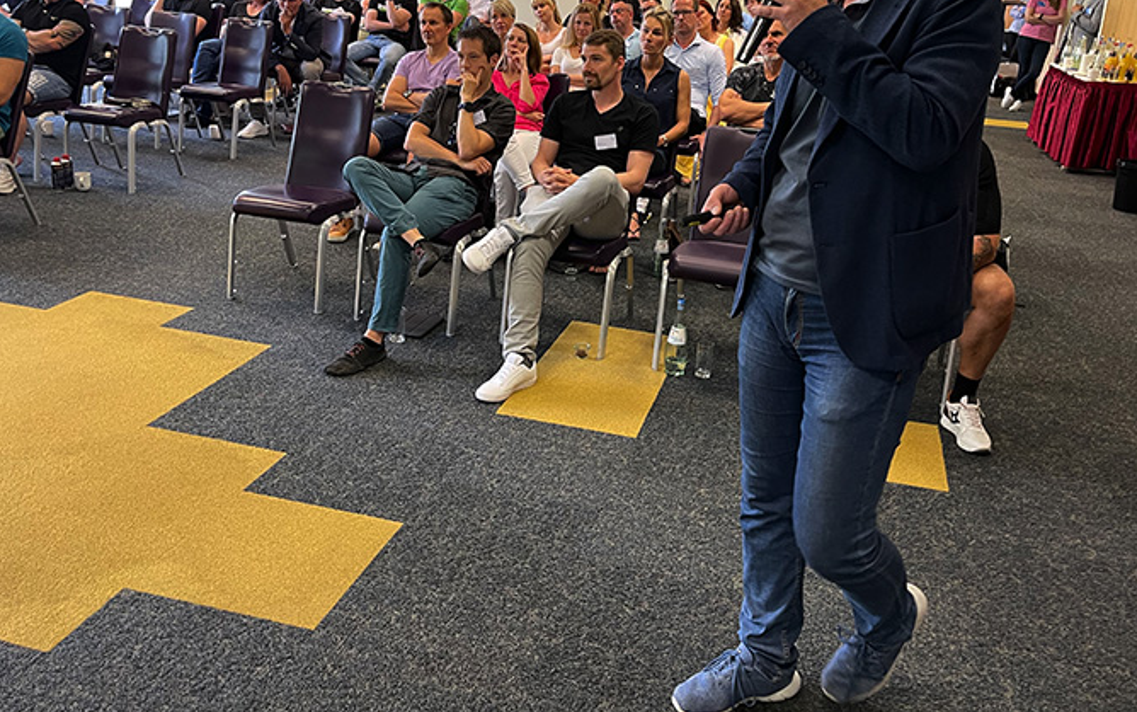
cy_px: 267
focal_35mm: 33
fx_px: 1023
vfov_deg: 38.1
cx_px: 582
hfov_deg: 58.1
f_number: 1.6
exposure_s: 1/50
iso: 160
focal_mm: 5.1
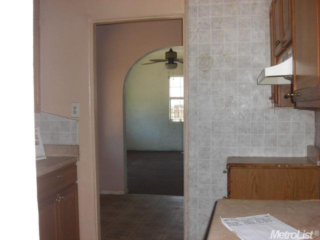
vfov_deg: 37.7
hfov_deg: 49.0
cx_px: 160
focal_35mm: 38
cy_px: 120
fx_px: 351
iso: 100
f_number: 2.8
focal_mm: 7.9
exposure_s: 1/60
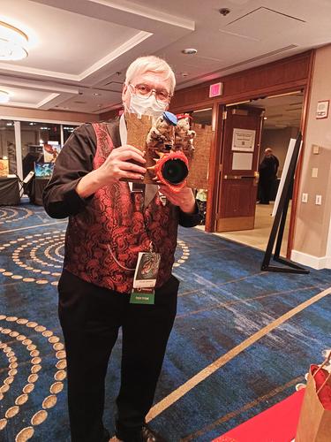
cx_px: 166
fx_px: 319
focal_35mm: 25
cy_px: 221
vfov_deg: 69.4
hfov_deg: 54.9
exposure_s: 1/30
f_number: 1.8
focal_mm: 4.6
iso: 400
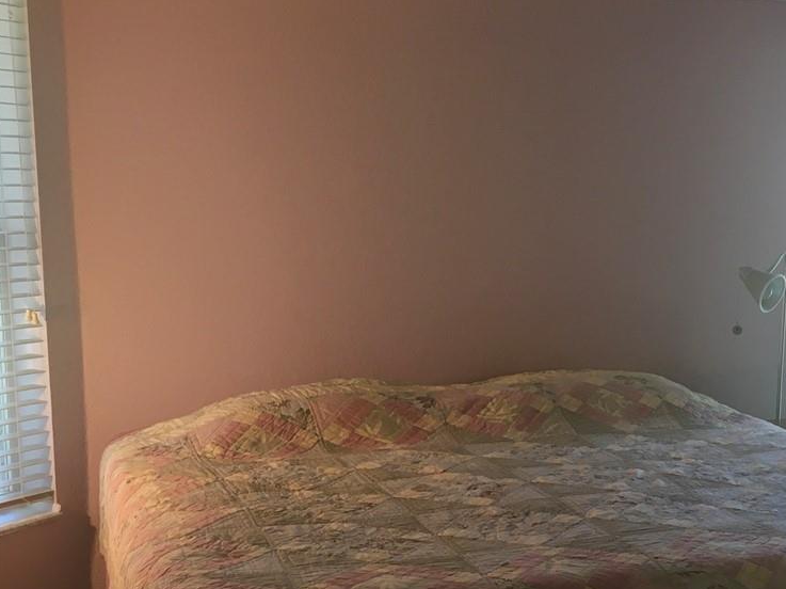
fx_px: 1430
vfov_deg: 23.1
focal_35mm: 63
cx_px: 573
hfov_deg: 30.3
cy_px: 416
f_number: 2.2
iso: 50
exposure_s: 1/30
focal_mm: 4.15
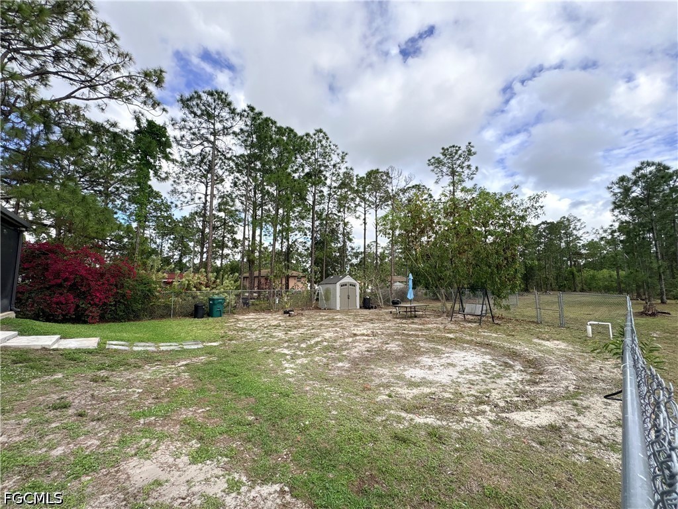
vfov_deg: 85.7
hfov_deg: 102.1
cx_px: 339
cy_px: 254
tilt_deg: +5.7
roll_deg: +0.3
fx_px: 274
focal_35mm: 14
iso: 40
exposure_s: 1/1178
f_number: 2.2
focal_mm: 2.22
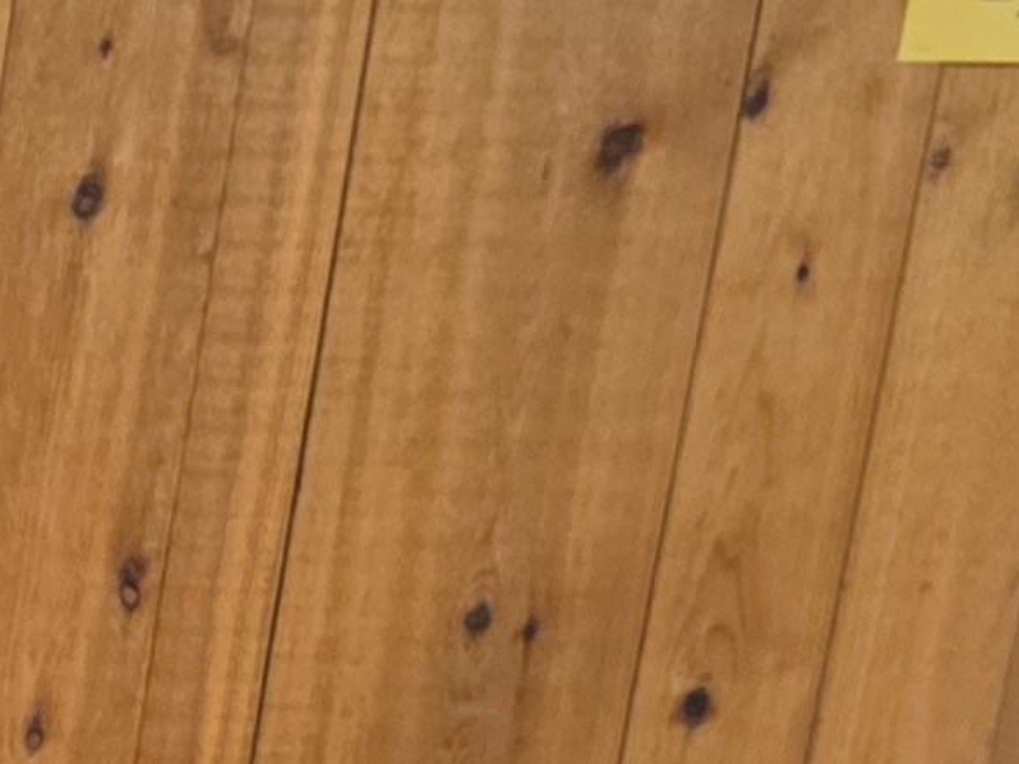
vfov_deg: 8.4
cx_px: -2012
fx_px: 4590
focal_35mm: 156
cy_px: 2040
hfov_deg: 9.8
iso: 400
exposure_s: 1/120
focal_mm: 6.3
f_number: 1.7
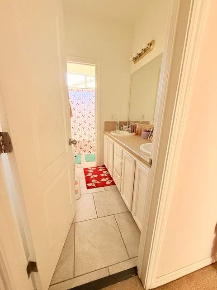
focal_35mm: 14
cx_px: 108
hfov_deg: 85.7
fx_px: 117
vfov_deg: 102.1
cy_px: 145
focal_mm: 2.22
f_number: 2.2
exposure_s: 1/60
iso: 500
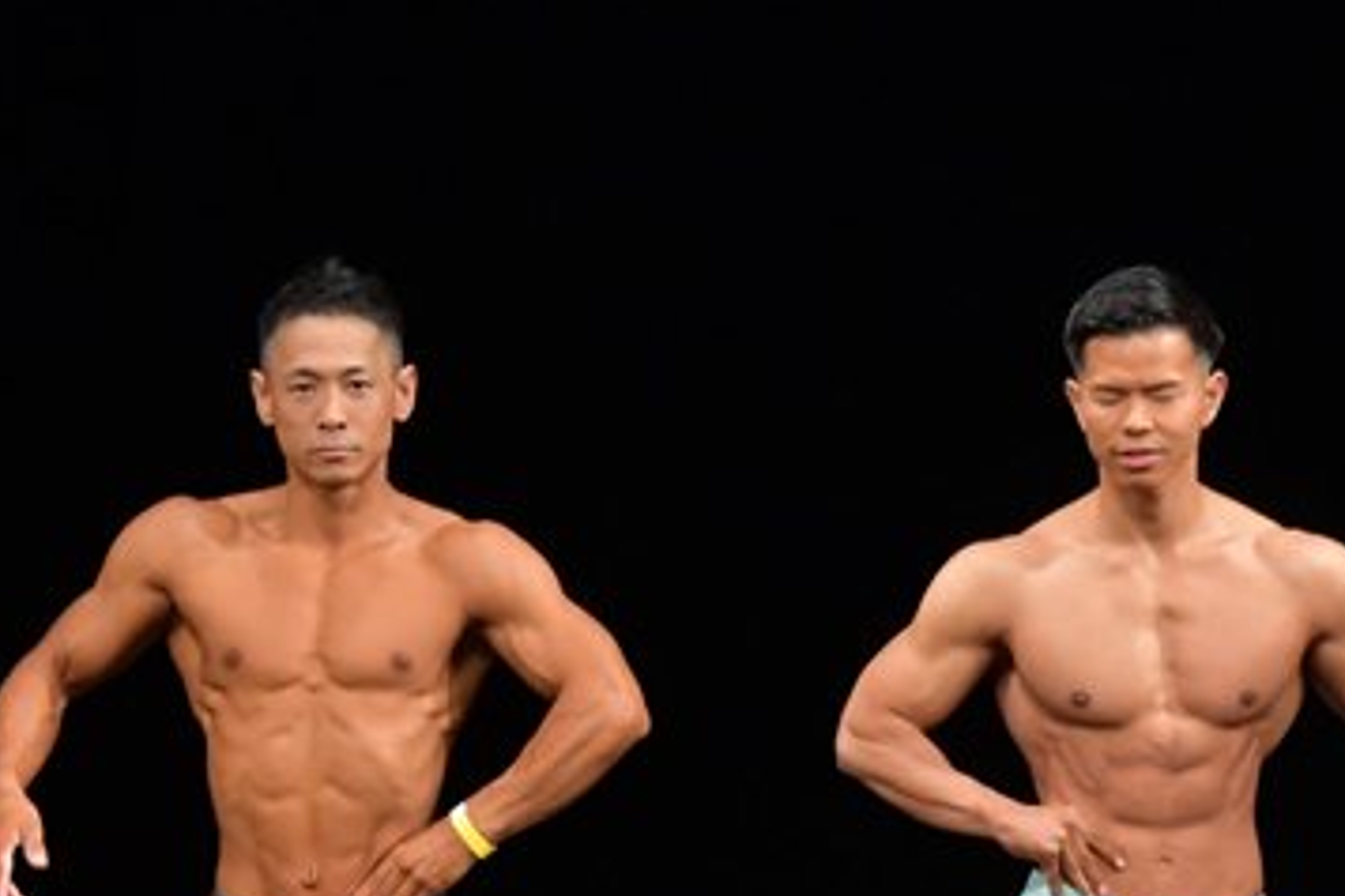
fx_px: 20659
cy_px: 896
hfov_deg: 3.7
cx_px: 721
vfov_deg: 2.5
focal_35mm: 553
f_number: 5.6
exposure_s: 1/400
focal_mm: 170
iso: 3200
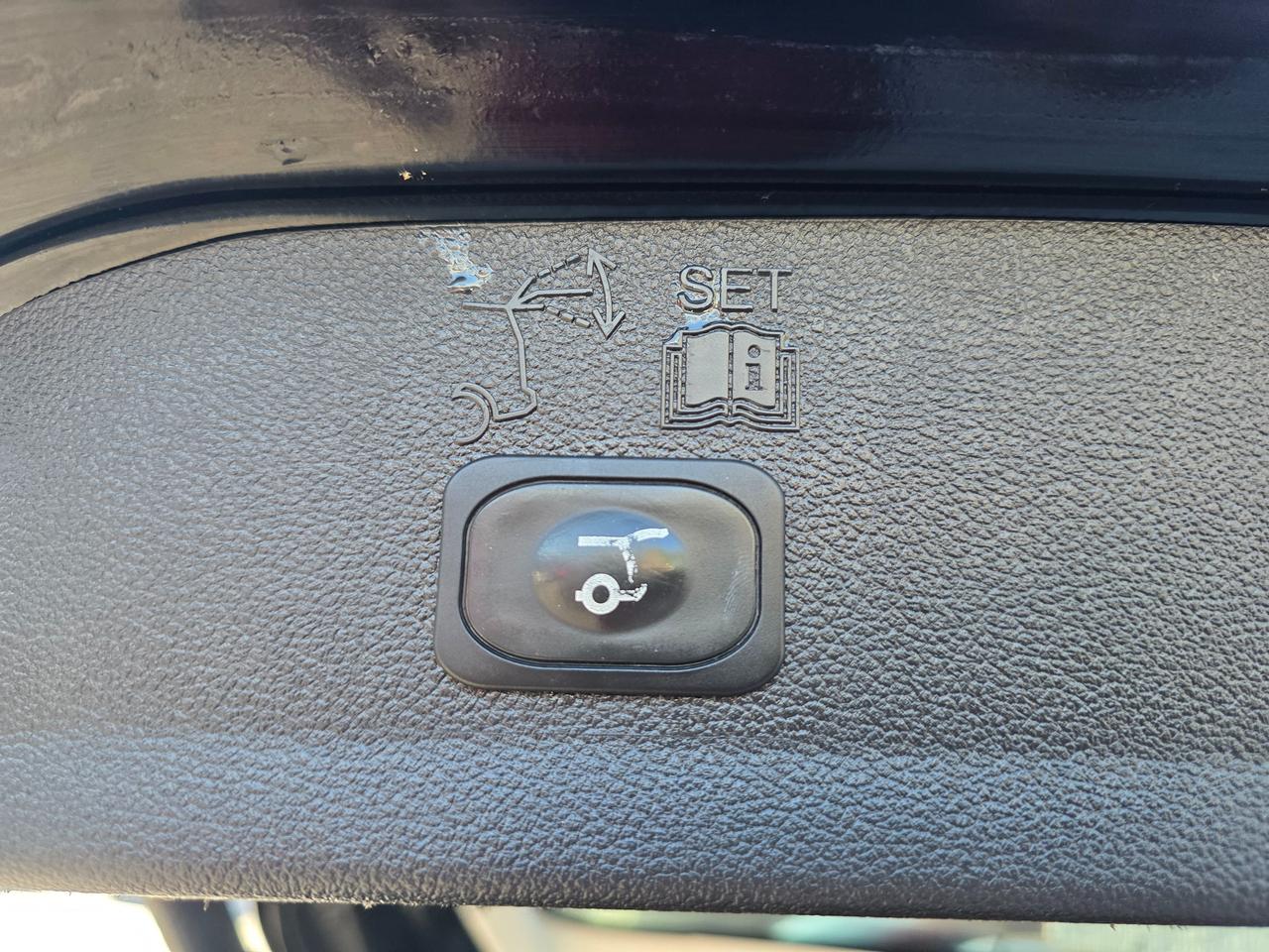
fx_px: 843
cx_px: 634
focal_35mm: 23
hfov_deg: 73.9
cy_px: 476
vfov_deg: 58.9
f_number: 1.7
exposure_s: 1/180
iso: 160
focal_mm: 6.3
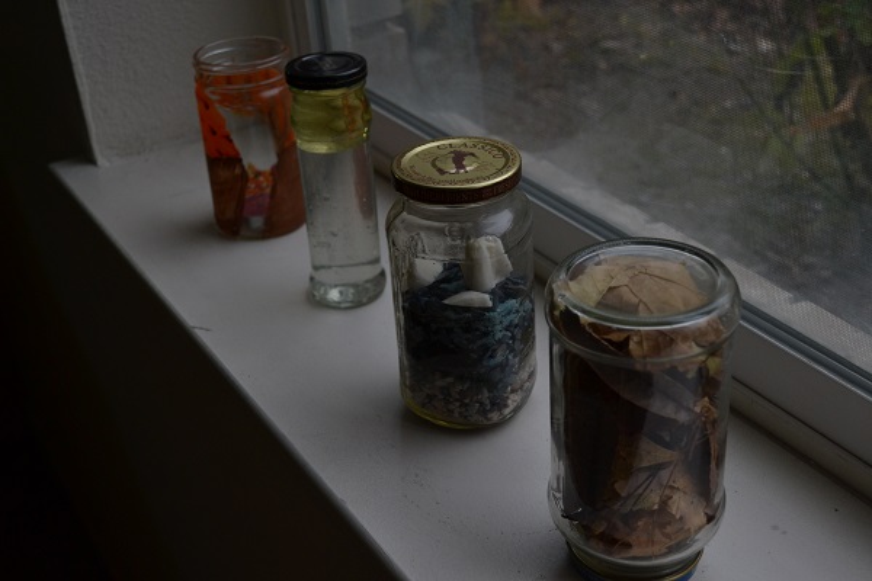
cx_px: 436
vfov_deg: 28.1
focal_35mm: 48
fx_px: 1163
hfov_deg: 41.1
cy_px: 290
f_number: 5.6
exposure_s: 1/125
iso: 400
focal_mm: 32
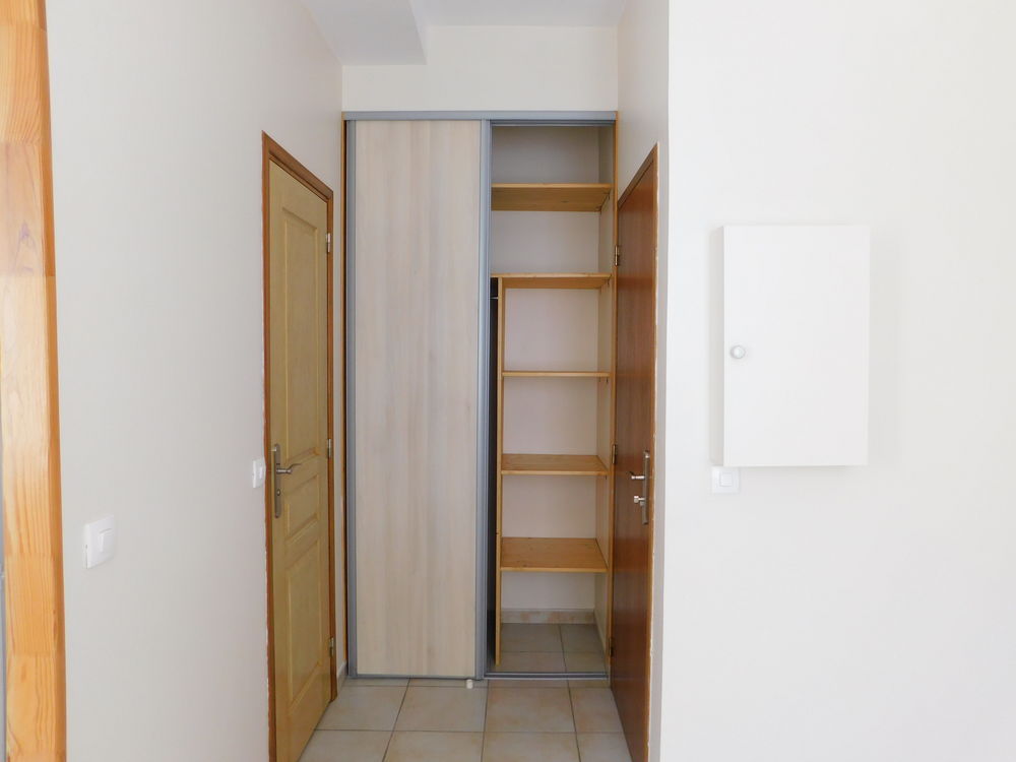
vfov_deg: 58.9
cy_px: 381
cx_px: 508
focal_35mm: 23
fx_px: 675
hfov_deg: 73.9
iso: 160
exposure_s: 1/30
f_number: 3
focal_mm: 4
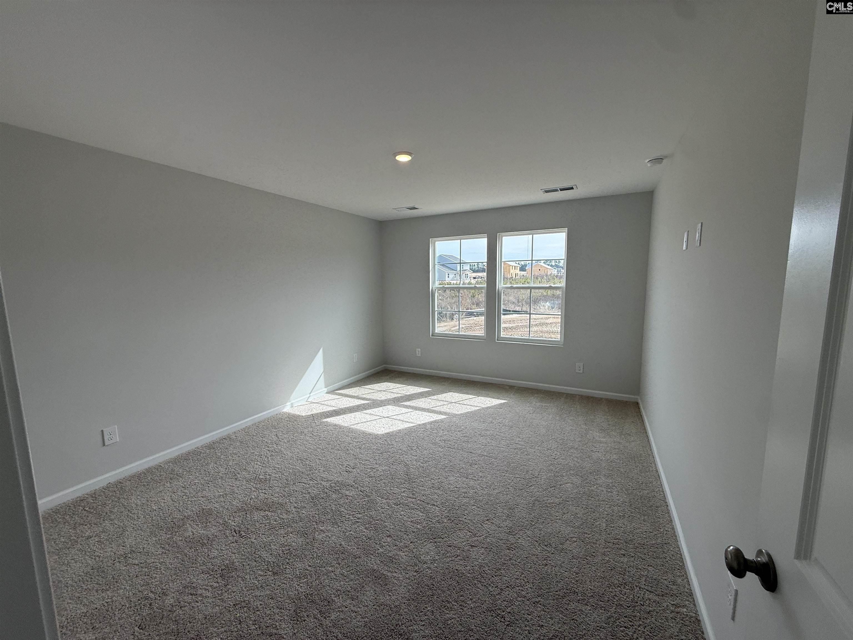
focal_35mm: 14
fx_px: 345
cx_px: 426
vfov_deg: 85.7
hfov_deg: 102.1
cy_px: 320
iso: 50
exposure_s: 1/372
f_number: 2.2
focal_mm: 2.22
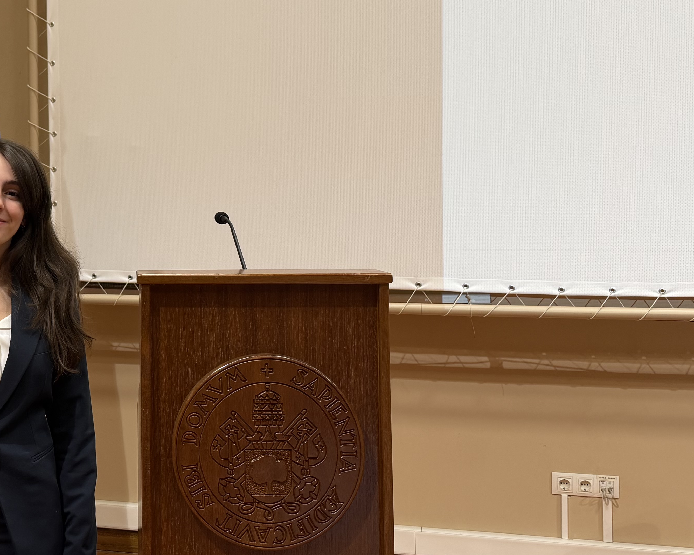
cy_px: 187
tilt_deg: -0.1
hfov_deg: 36.0
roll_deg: +0.2
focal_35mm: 50
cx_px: 132
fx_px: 1027
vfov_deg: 30.0
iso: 125
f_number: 1.78
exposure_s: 1/60
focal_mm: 6.76
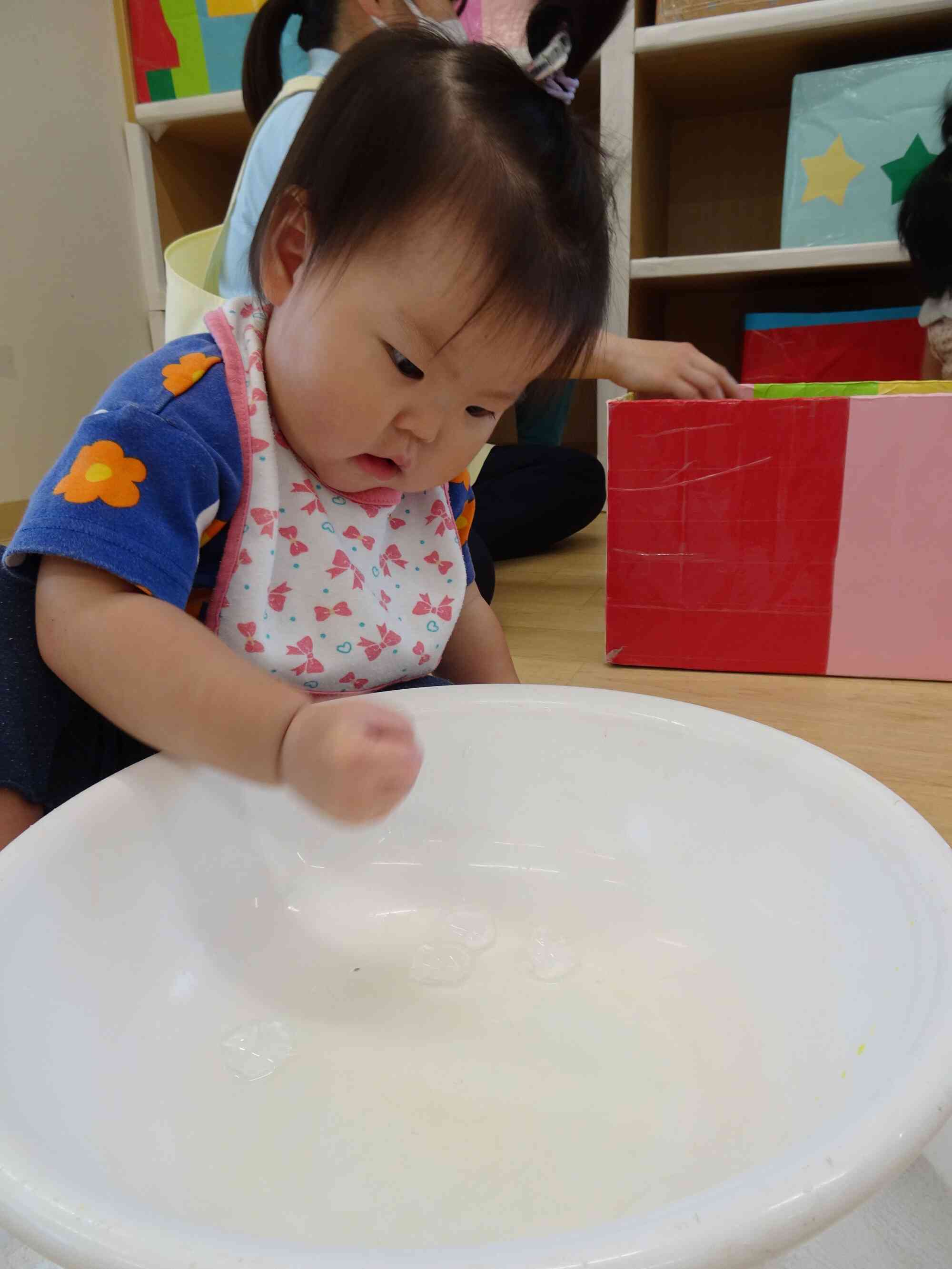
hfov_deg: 56.8
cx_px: 476
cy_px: 634
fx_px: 880
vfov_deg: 71.6
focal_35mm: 24
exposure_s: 1/60
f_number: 3.5
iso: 80
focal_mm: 4.1
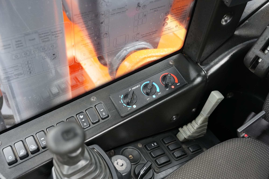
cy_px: 90
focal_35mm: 40
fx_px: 299
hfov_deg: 48.5
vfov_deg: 33.4
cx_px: 134
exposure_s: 1/160
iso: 1600
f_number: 4
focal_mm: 40
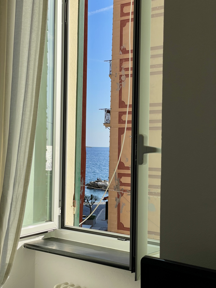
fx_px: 433
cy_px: 144
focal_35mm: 52
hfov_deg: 28.0
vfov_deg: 36.8
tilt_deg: +0.6
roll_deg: -0.8
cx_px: 108
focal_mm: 6
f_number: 2
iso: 25
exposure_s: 1/1043
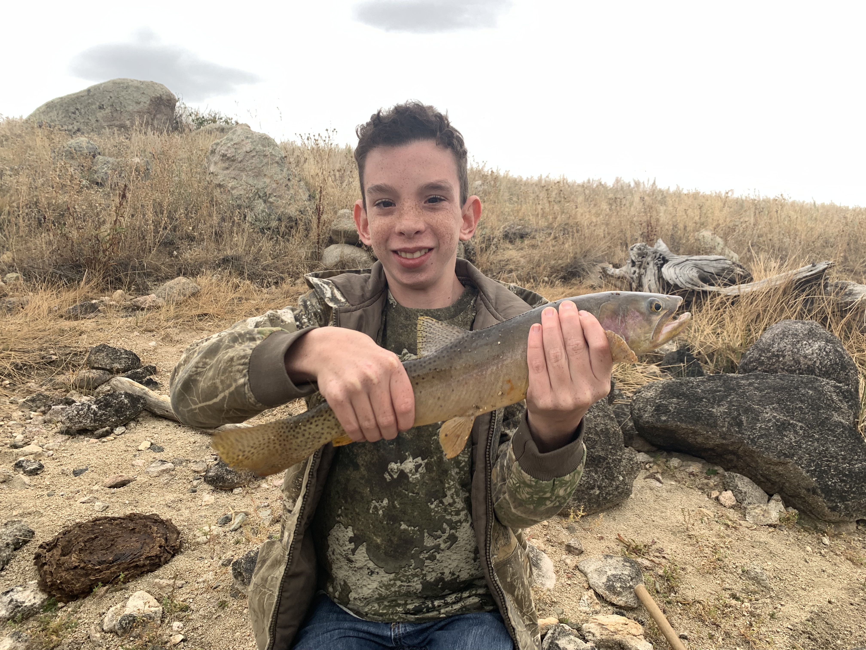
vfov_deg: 53.1
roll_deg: -0.6
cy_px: 325
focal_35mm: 26
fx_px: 650
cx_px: 433
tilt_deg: -3.8
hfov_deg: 67.3
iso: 32
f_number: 1.8
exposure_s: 1/121
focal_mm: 4.25
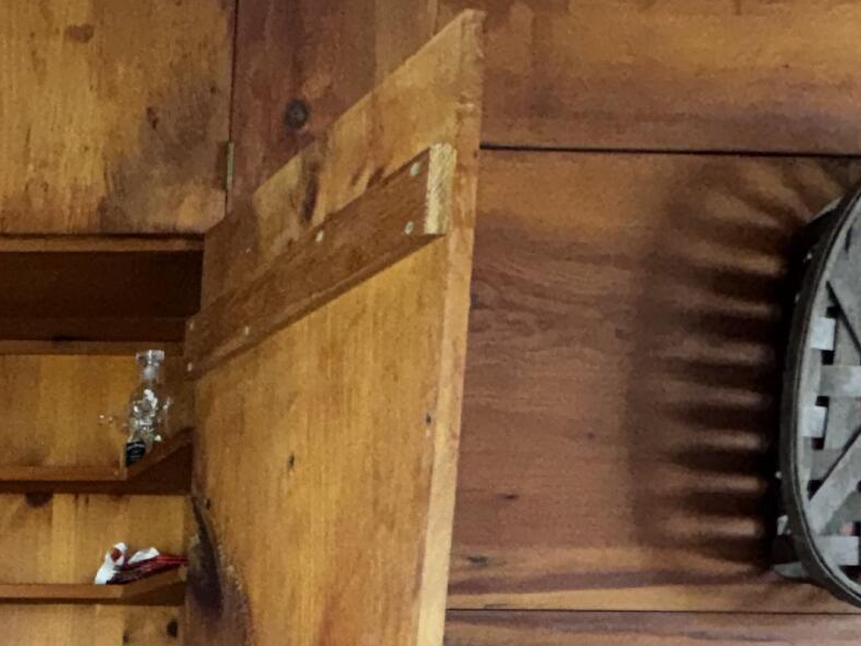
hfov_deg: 29.6
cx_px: -238
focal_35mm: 53
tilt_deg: -8.2
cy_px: 894
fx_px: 1318
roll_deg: +0.3
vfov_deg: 23.5
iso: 200
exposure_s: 1/60
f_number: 2.2
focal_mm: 2.22
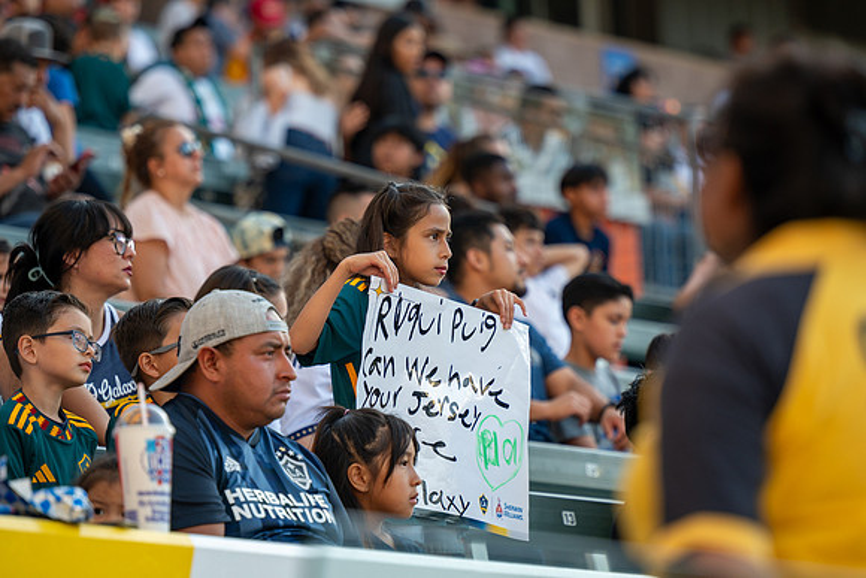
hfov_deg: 9.1
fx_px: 5414
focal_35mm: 225
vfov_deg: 6.1
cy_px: 289
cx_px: 433
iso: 250
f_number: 2.8
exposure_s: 1/1000
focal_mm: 150
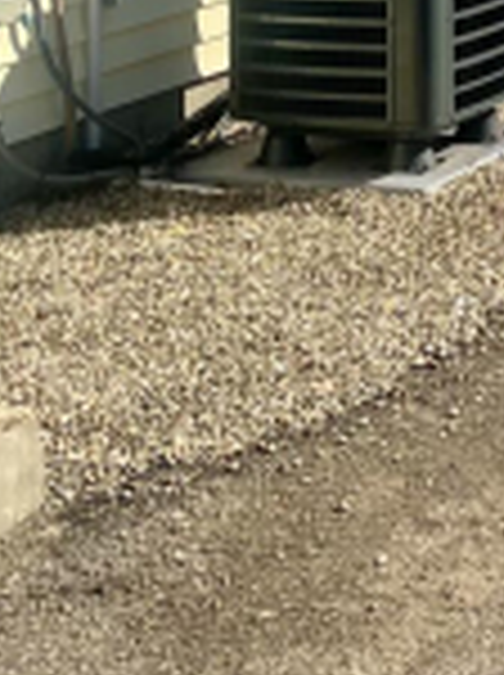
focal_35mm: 116
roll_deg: +0.5
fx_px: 2258
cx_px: 909
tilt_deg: -1.7
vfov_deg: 15.7
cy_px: -317
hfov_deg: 11.8
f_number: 1.6
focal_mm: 5.1
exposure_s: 1/2755
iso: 50
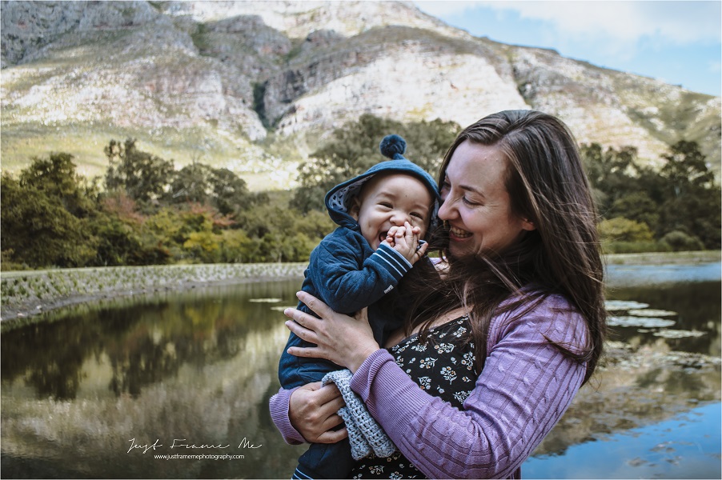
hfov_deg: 62.0
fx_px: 601
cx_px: 361
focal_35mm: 30
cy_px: 240
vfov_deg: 43.5
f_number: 5.6
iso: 125
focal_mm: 20
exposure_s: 1/125
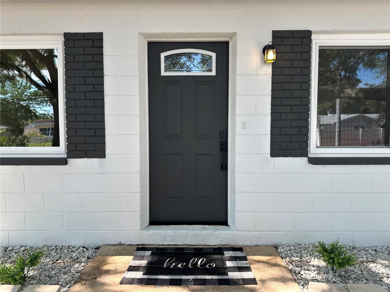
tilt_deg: -3.2
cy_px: 146
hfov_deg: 71.6
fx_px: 270
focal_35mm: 24
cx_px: 195
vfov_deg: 56.8
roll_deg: -0.6
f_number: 1.78
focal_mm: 6.86
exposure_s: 1/469
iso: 80
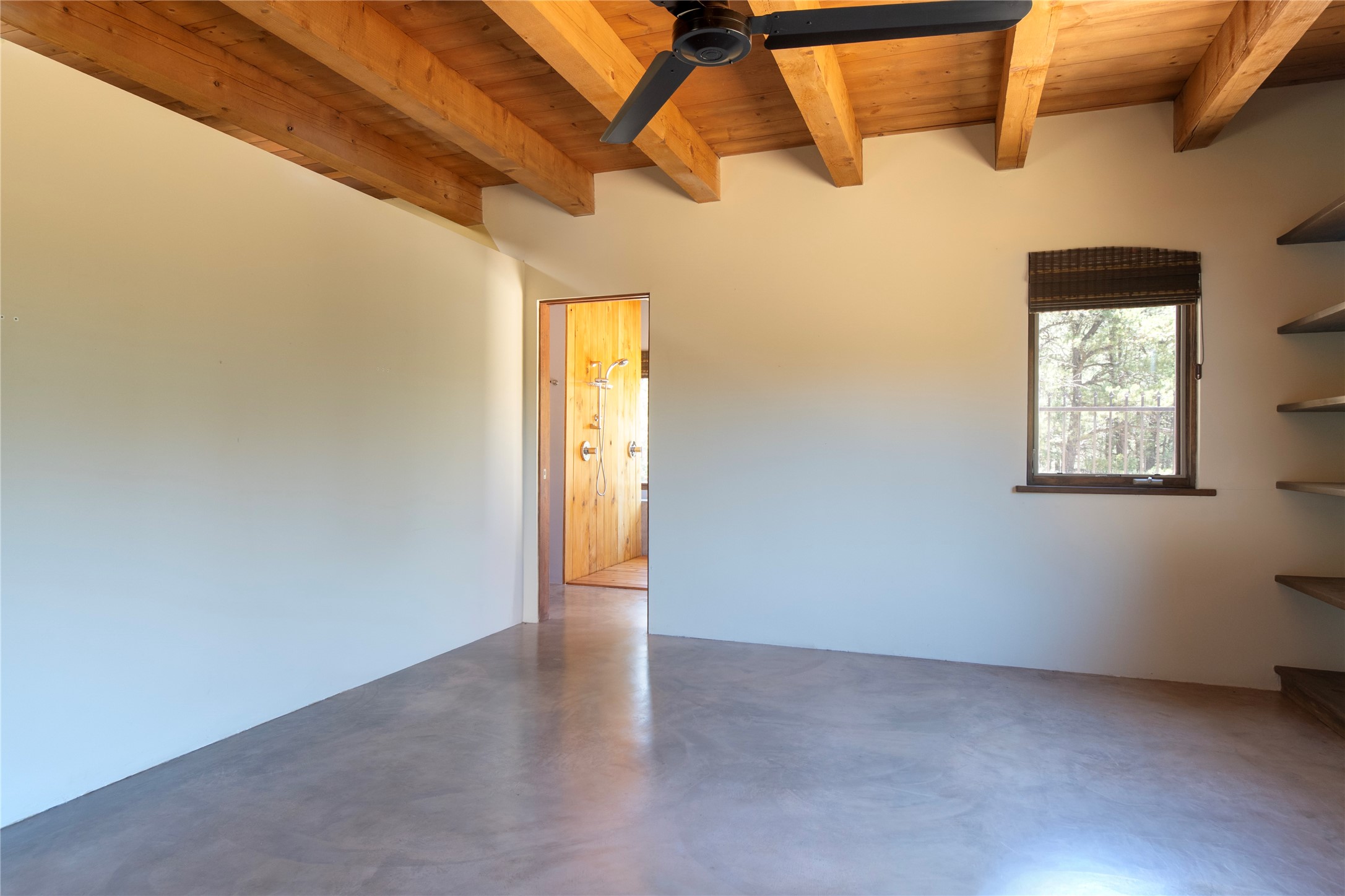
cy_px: 448
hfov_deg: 86.9
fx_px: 710
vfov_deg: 64.5
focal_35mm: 19
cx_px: 672
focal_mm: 13
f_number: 7.1
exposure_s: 1/8
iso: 400
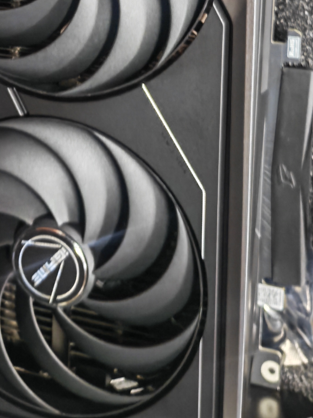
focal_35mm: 65
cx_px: 29
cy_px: -86
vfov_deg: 26.4
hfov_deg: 22.0
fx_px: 784
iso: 800
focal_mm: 5.52
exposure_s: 1/14
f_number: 1.9
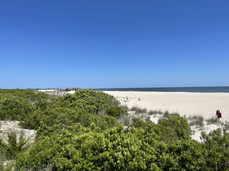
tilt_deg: -0.3
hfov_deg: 69.4
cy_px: 86
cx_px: 114
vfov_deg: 54.9
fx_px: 165
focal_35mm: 25
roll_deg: +0.9
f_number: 1.6
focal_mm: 5.1
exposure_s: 1/5618
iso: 32
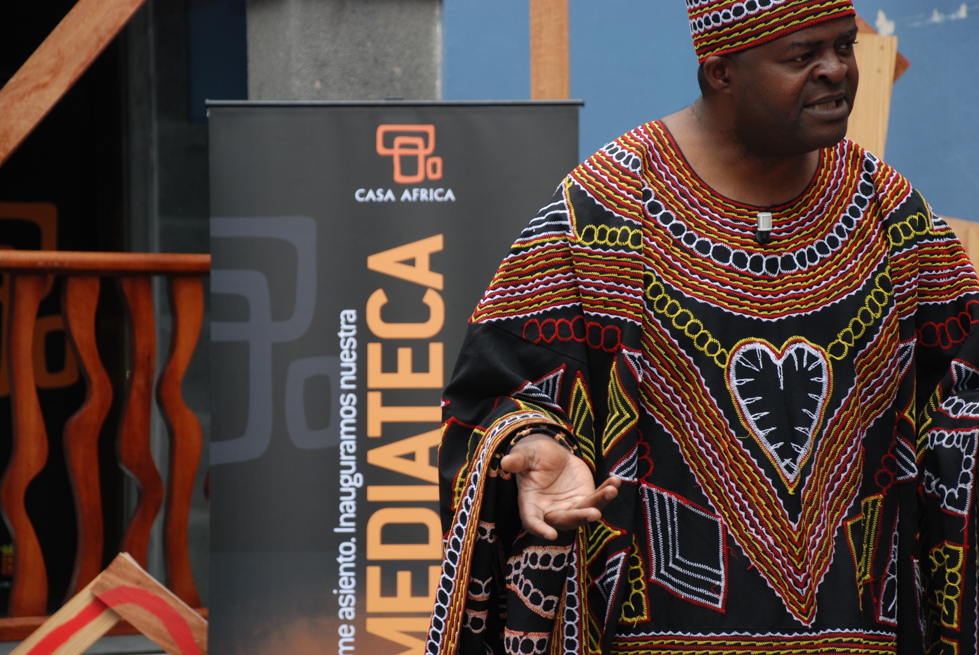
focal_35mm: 135
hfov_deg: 15.2
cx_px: 490
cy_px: 328
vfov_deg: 10.2
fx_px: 3676
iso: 200
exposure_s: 1/80
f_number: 5.6
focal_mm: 90
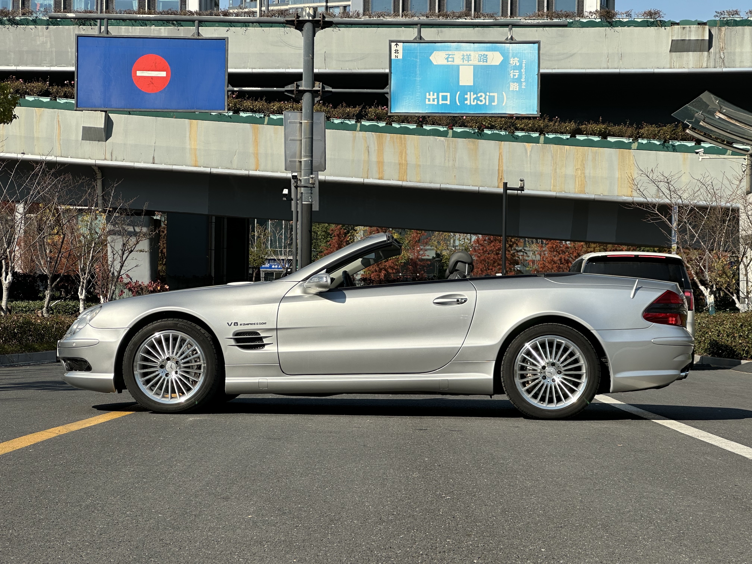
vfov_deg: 19.1
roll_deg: -0.8
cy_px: 282
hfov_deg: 25.3
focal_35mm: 77
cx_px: 376
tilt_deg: +1.9
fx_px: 1673
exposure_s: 1/270
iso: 32
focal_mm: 9
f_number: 2.8
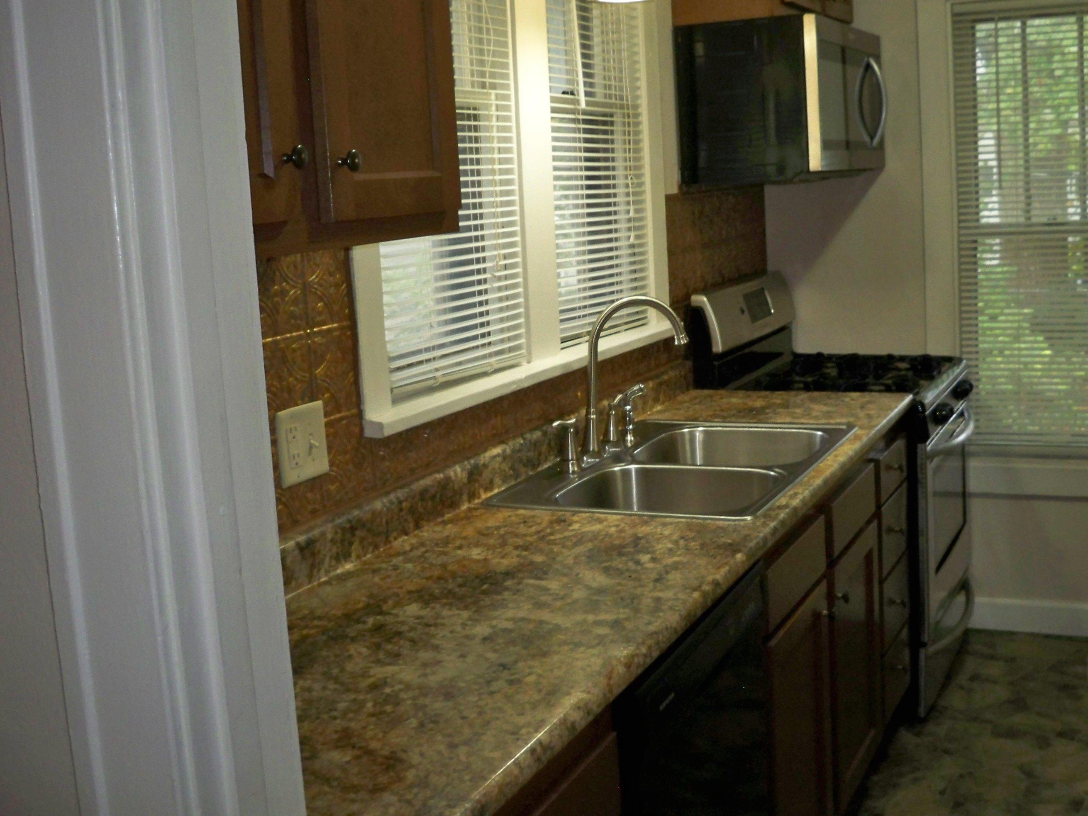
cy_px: 357
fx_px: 1289
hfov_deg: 45.7
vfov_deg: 35.1
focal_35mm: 41
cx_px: 620
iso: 200
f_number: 3.1
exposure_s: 1/60
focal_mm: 6.3
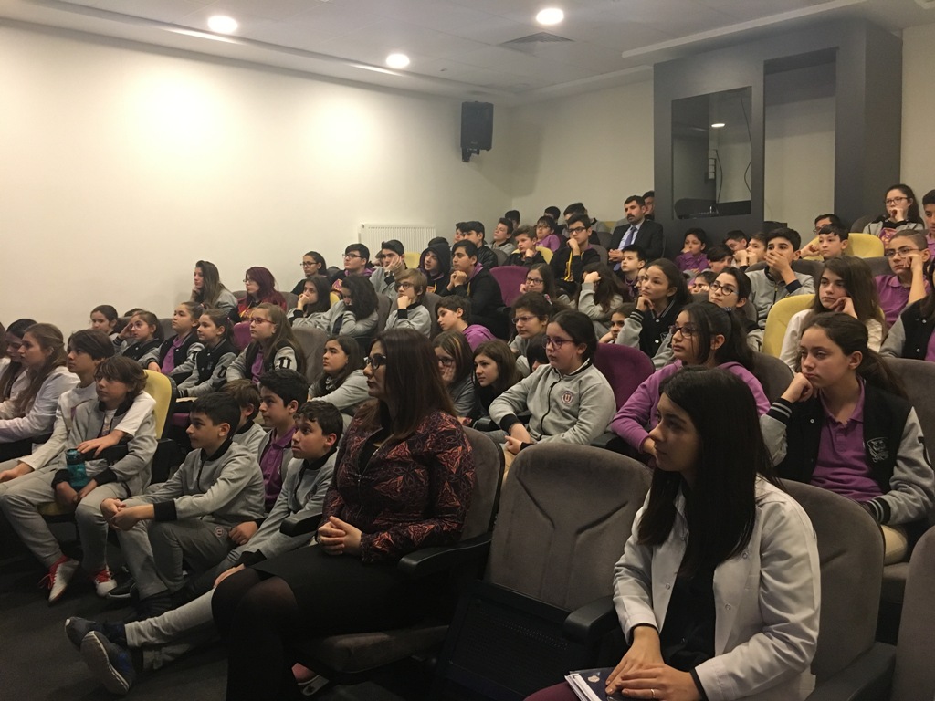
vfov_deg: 48.2
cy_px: 350
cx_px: 468
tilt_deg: -6.1
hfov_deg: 61.7
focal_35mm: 29
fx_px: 783
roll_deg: +2.2
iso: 200
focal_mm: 4.15
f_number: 2.2
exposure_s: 1/25
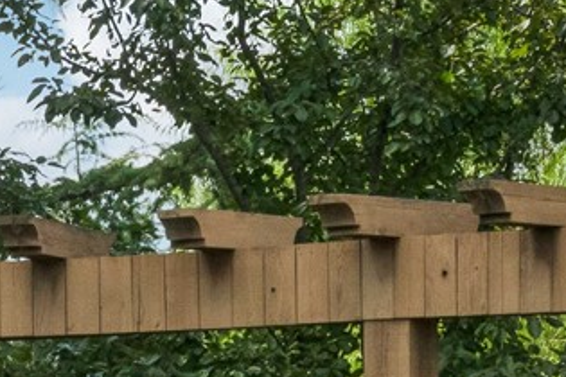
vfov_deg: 6.0
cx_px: -482
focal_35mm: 226
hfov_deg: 8.7
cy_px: 699
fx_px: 3553
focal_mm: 35
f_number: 22
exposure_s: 1/80
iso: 800
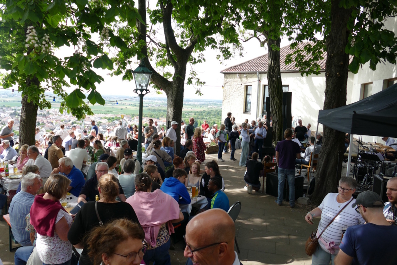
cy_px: 132
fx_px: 276
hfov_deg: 71.5
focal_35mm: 25
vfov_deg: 51.3
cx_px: 198
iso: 125
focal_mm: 9.12
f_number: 2.8
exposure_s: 1/640
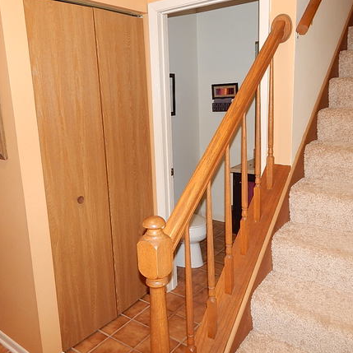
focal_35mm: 29
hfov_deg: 55.6
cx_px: 170
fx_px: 335
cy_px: 163
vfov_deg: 55.6
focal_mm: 4
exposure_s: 1/30
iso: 200
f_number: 3
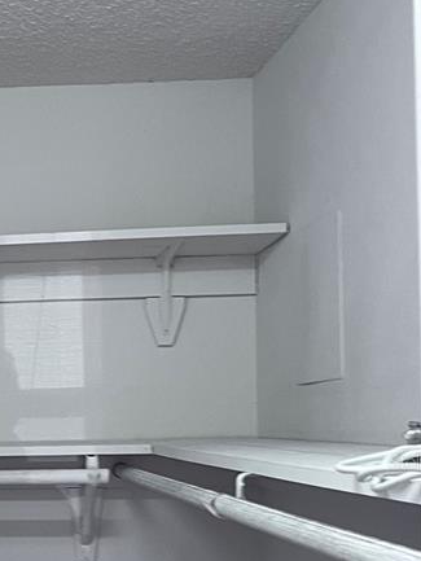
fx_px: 1167
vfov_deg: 26.4
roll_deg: +1.8
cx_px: -102
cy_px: 461
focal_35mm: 72
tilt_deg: +1.1
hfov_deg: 19.1
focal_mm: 5.1
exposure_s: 1/60
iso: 125
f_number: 1.6
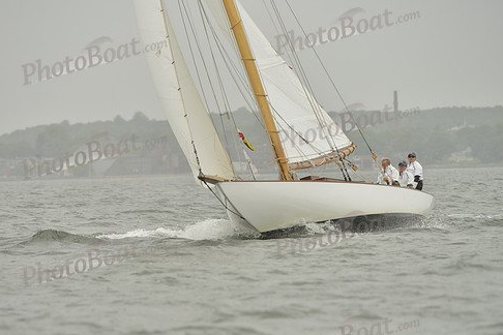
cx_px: 221
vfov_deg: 4.0
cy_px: 193
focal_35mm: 346
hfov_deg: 6.0
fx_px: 4834
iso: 400
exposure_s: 1/640
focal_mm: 290
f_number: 4.5
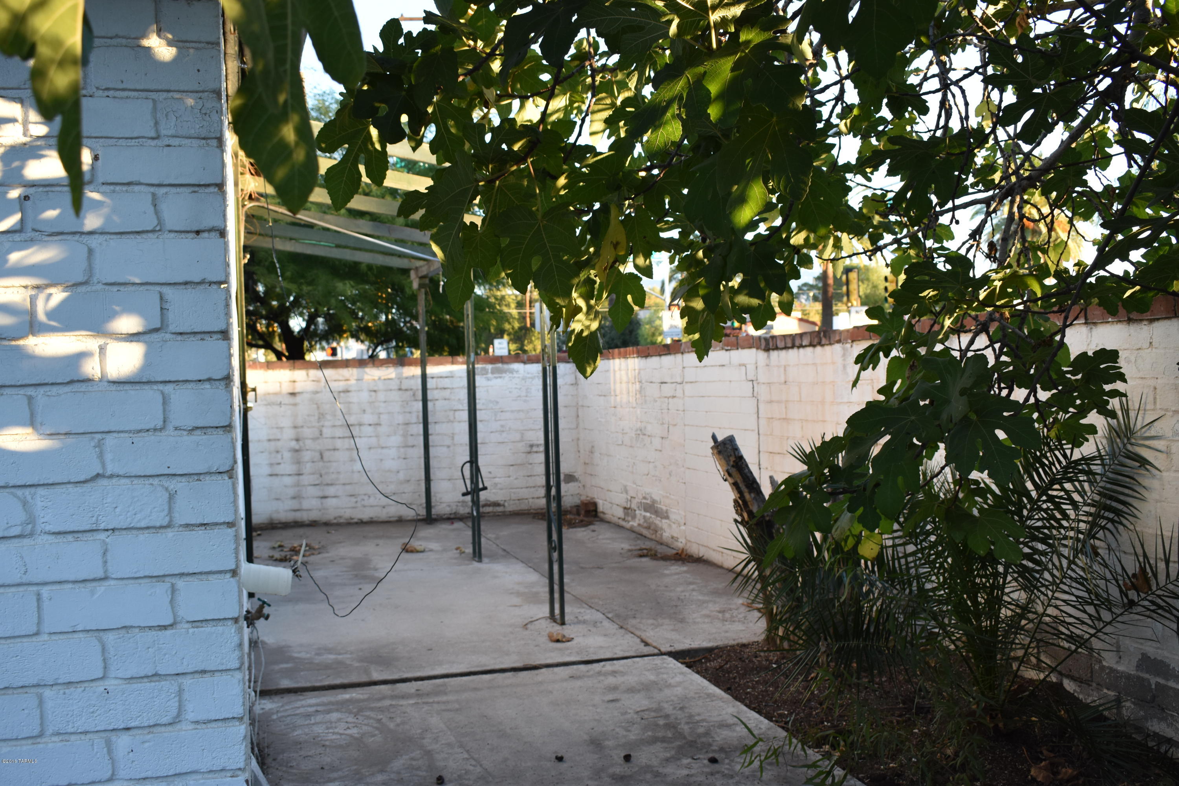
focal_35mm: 36
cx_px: 590
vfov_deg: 36.9
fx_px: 1179
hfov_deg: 53.1
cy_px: 393
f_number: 5.6
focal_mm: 24
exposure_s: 1/125
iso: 400
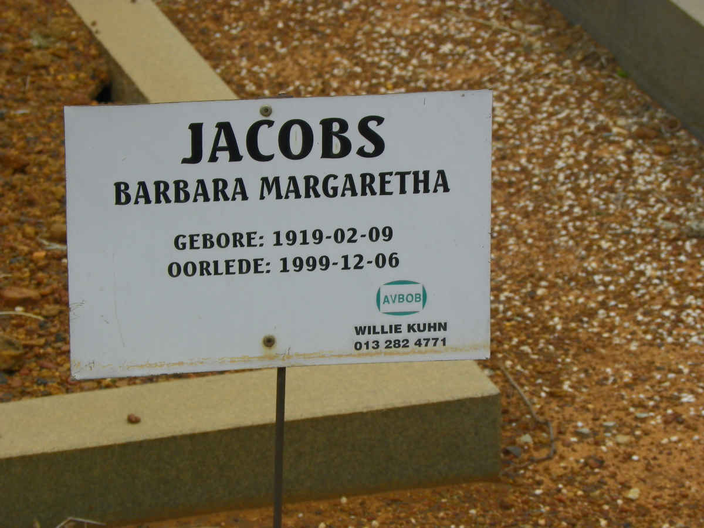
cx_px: 352
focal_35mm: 184
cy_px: 264
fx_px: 3742
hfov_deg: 10.7
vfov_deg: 8.1
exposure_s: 1/320
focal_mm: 32.7
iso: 64
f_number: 5.6
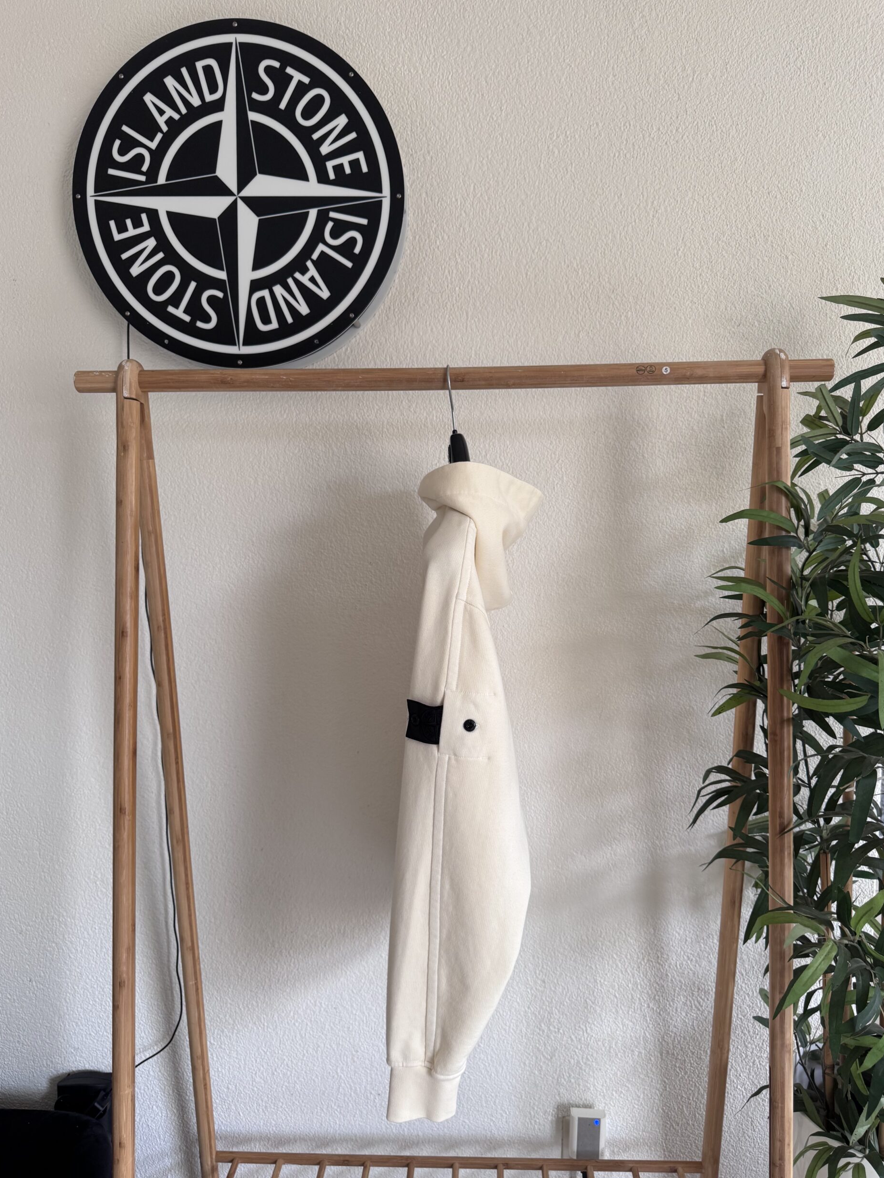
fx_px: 851
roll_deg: +0.9
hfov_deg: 54.9
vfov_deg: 69.4
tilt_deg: -4.6
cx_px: 451
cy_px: 603
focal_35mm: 25
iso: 125
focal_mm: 6.76
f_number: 1.78
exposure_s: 1/121
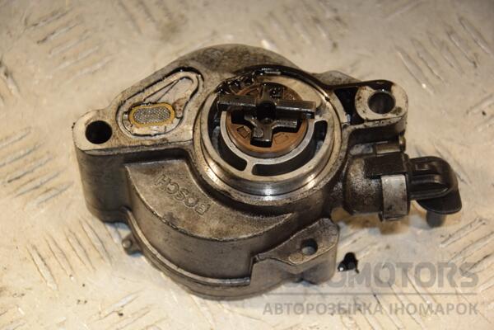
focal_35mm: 128
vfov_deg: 10.8
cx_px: 247
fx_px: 1749
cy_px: 165
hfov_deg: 16.1
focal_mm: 85
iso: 800
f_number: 5.6
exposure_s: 1/200
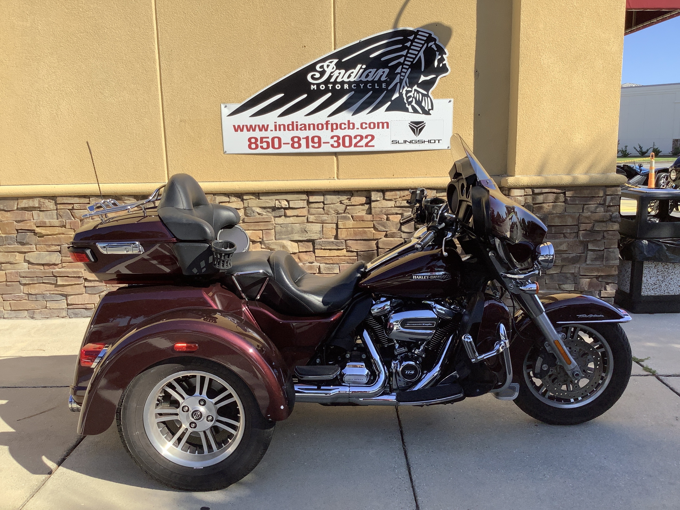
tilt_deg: -11.5
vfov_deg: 45.4
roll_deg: +0.3
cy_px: 255
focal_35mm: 31
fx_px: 609
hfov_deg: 58.4
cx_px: 340
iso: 25
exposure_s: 1/1072
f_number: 2.4
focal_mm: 3.3
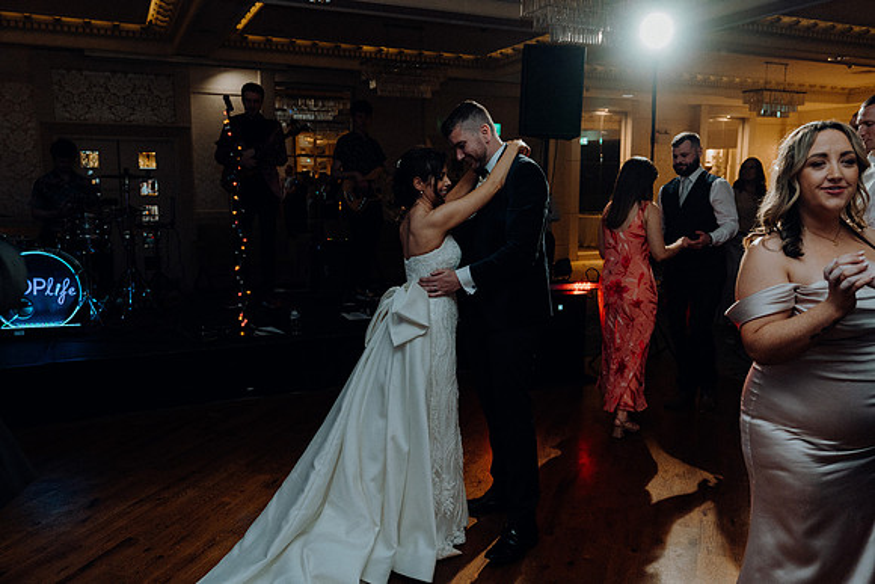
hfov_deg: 63.6
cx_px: 438
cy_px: 292
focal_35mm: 29
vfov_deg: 45.0
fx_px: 705
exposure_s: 1/160
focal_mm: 29
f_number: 3.5
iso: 2500
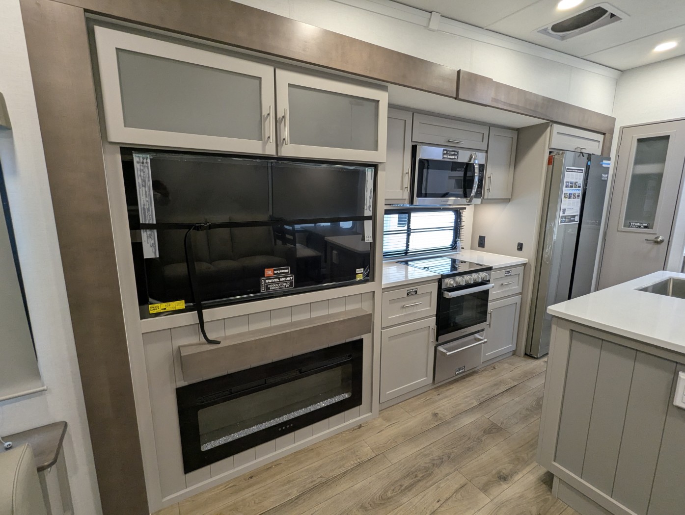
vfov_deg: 78.2
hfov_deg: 94.4
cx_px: 342
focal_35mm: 16
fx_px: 317
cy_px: 258
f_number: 2.2
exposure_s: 1/68
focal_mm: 2.35
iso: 165
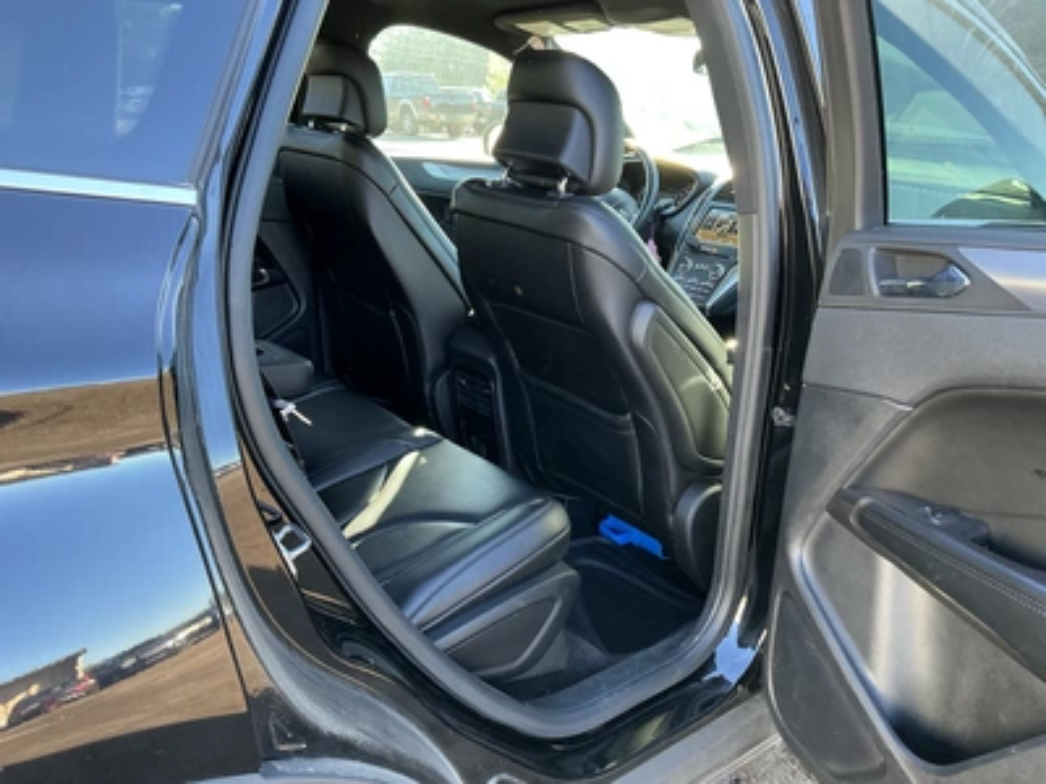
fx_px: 846
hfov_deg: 63.4
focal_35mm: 28
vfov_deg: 49.7
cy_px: 392
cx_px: 523
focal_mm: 3
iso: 64
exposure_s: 1/86
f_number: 1.8
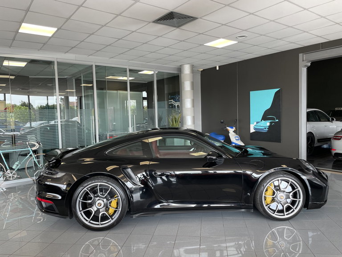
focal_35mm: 26
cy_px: 128
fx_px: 257
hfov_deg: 67.3
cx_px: 171
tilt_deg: -2.5
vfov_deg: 53.1
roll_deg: +2.1
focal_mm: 4.2
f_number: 1.6
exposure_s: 1/100
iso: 50
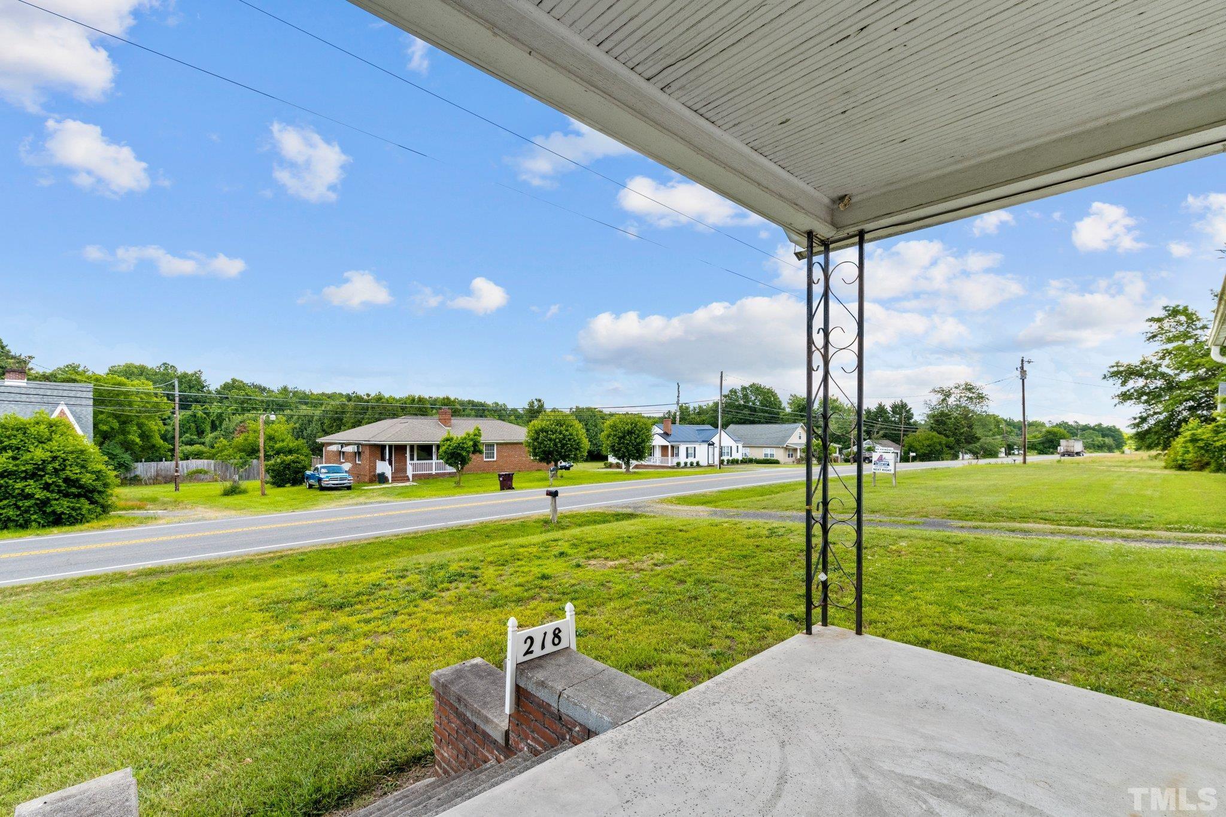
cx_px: 613
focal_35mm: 15
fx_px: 511
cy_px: 408
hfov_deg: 100.4
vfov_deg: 77.3
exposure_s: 1/320
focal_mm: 15
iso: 400
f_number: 7.1
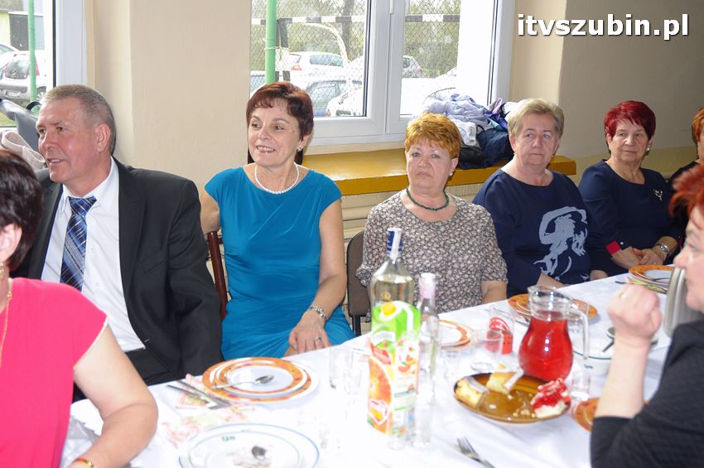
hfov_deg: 45.0
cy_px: 234
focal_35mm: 44
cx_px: 352
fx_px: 850
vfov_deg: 30.8
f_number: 3.8
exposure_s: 1/100
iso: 500
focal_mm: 29
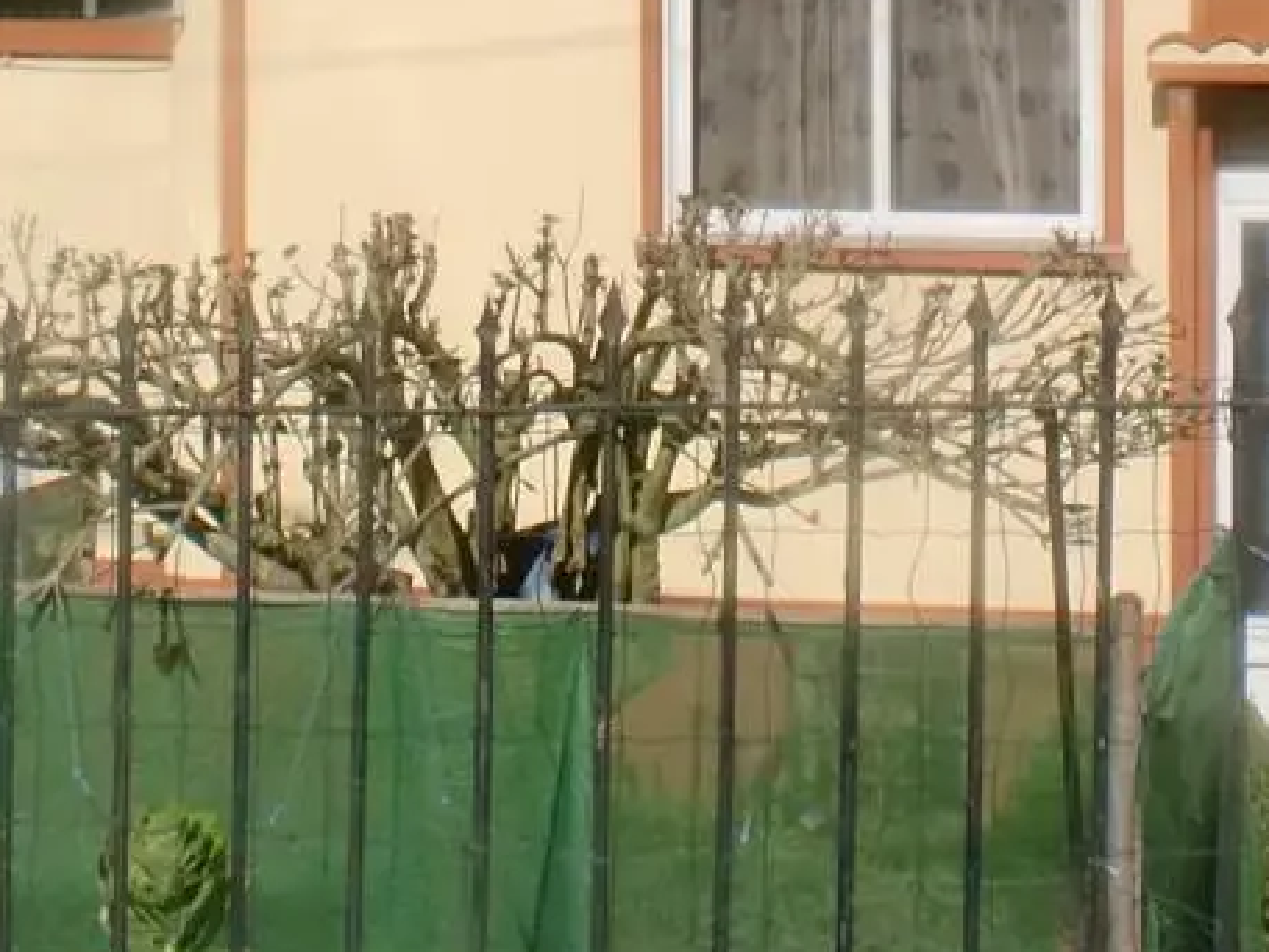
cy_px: -86
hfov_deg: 15.3
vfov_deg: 11.3
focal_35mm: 129
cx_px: 754
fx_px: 4729
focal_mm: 6.3
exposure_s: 1/1000
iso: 64
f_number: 5.6
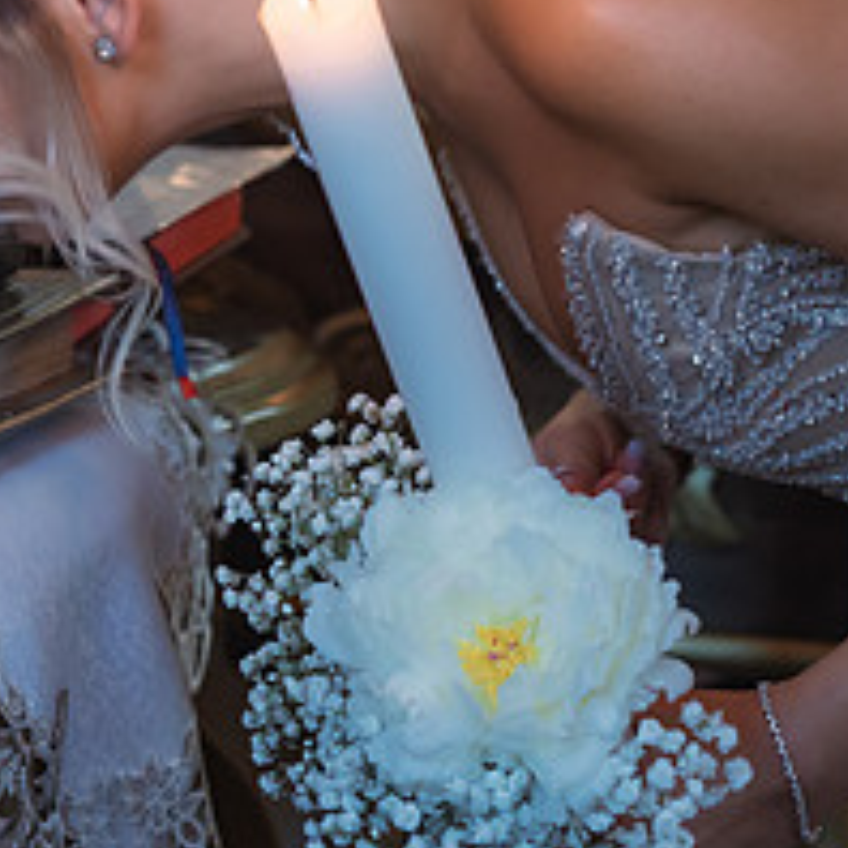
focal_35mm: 211
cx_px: -184
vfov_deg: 8.3
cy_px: 176
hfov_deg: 8.2
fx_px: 5848
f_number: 3.2
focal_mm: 85
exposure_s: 1/200
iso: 1600
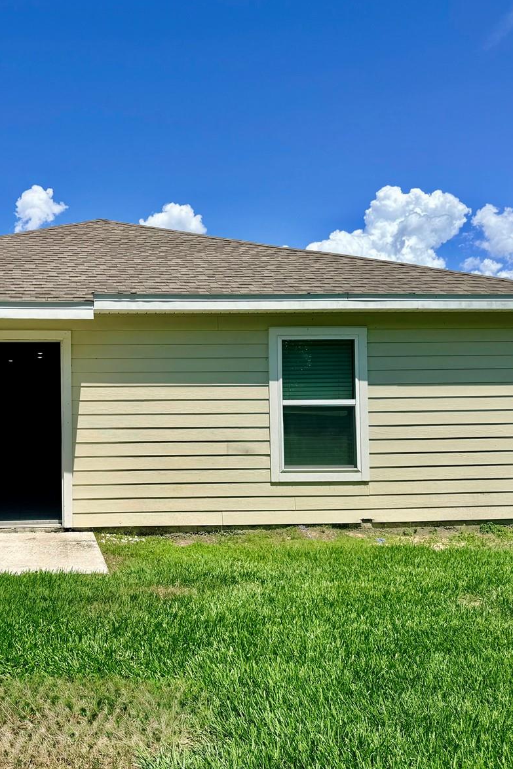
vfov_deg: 55.8
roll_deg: -0.5
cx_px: 92
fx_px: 727
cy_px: 380
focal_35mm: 34
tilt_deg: +3.7
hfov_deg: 37.3
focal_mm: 6.76
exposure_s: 1/7353
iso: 80
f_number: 1.78
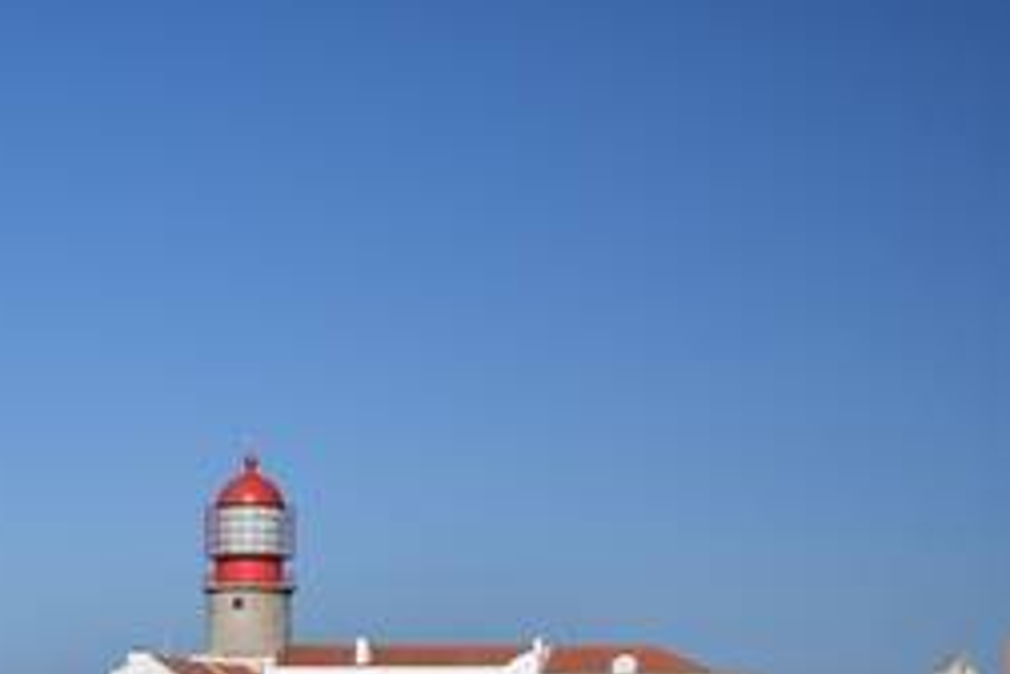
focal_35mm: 103
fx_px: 2889
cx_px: -220
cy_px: 939
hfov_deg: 18.7
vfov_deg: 12.8
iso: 100
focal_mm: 24
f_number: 4
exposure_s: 1/2500
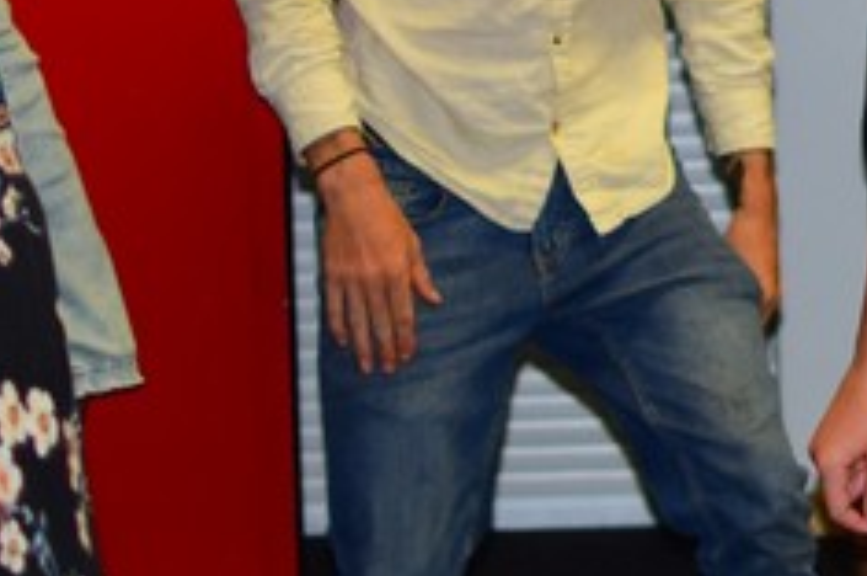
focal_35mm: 229
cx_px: 1162
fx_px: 5512
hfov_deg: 8.8
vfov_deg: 5.9
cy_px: -157
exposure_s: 1/200
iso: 400
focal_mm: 35
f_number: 1.8
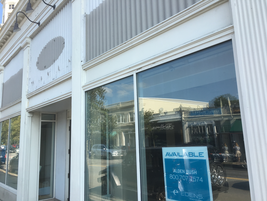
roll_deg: +3.2
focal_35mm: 29
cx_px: 134
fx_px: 224
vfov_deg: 48.2
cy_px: 100
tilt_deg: +11.6
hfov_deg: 61.7
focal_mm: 4.15
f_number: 2.2
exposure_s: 1/472
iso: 25
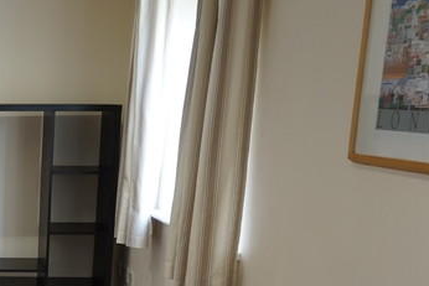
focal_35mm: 71
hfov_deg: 24.8
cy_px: 342
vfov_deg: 18.2
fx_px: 846
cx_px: -124
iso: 400
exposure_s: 1/20
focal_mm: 16
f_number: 5.6
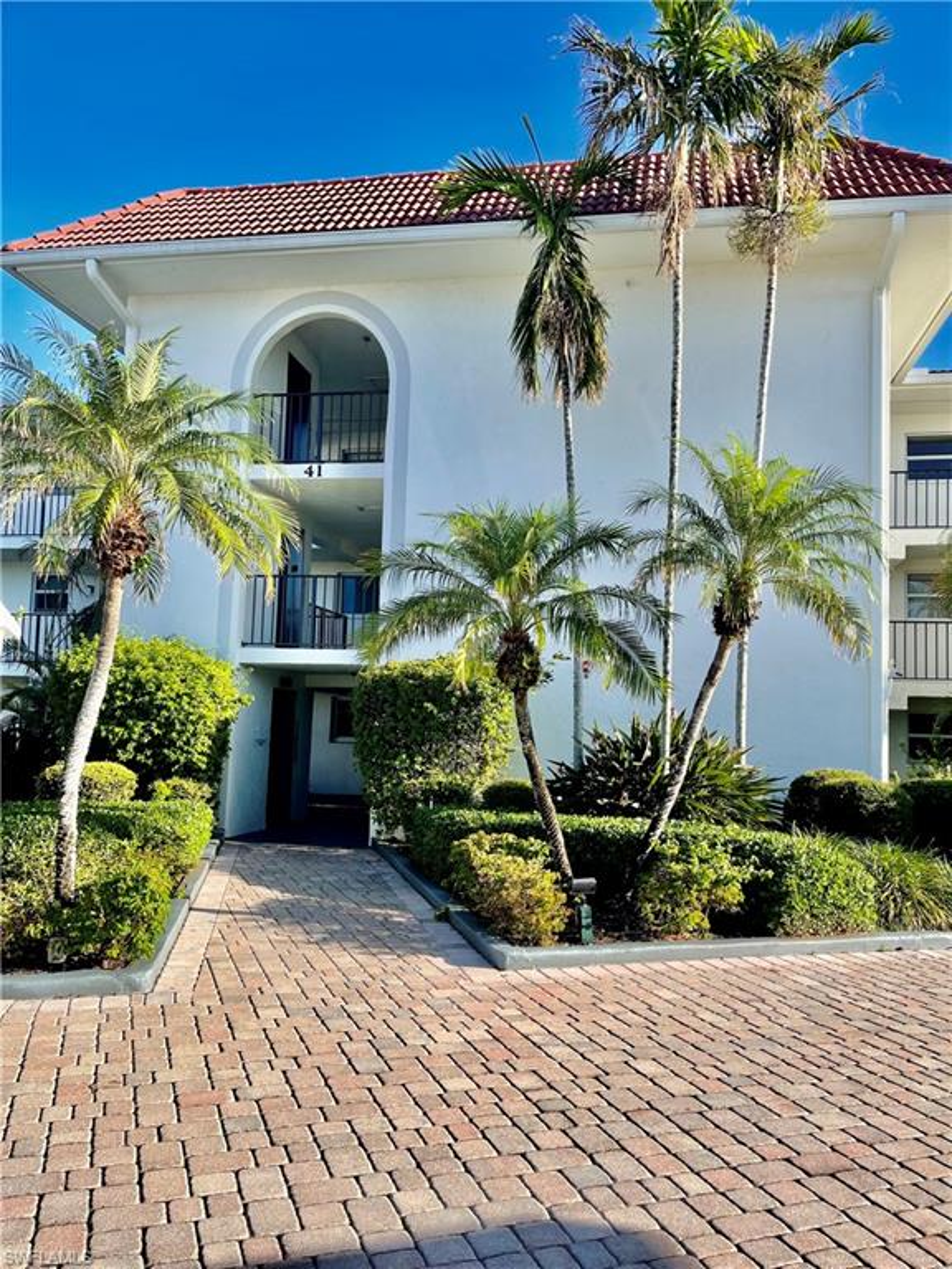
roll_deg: -1.2
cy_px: 634
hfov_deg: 53.1
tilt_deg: +6.4
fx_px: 953
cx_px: 476
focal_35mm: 26
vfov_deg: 67.3
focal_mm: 5.1
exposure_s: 1/1689
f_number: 1.6
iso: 32
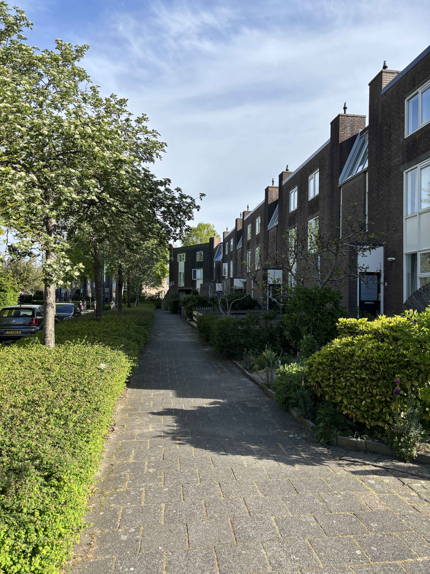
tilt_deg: +1.1
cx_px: 215
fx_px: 431
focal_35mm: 26
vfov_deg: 67.3
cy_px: 287
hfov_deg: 53.1
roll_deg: -1.0
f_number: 1.6
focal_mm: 5.96
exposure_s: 1/1876
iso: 50
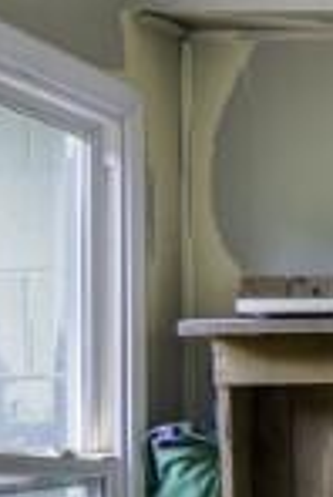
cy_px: 494
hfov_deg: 7.5
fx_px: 2270
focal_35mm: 164
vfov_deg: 12.4
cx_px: 965
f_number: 8
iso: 100
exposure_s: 1/40
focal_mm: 15
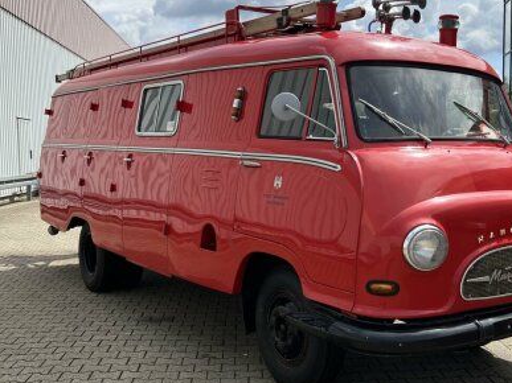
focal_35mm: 43
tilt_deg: -3.4
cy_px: 189
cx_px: 316
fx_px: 636
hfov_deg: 43.6
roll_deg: +0.2
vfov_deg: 33.6
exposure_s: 1/4274
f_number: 1.5
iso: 50
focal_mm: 5.7
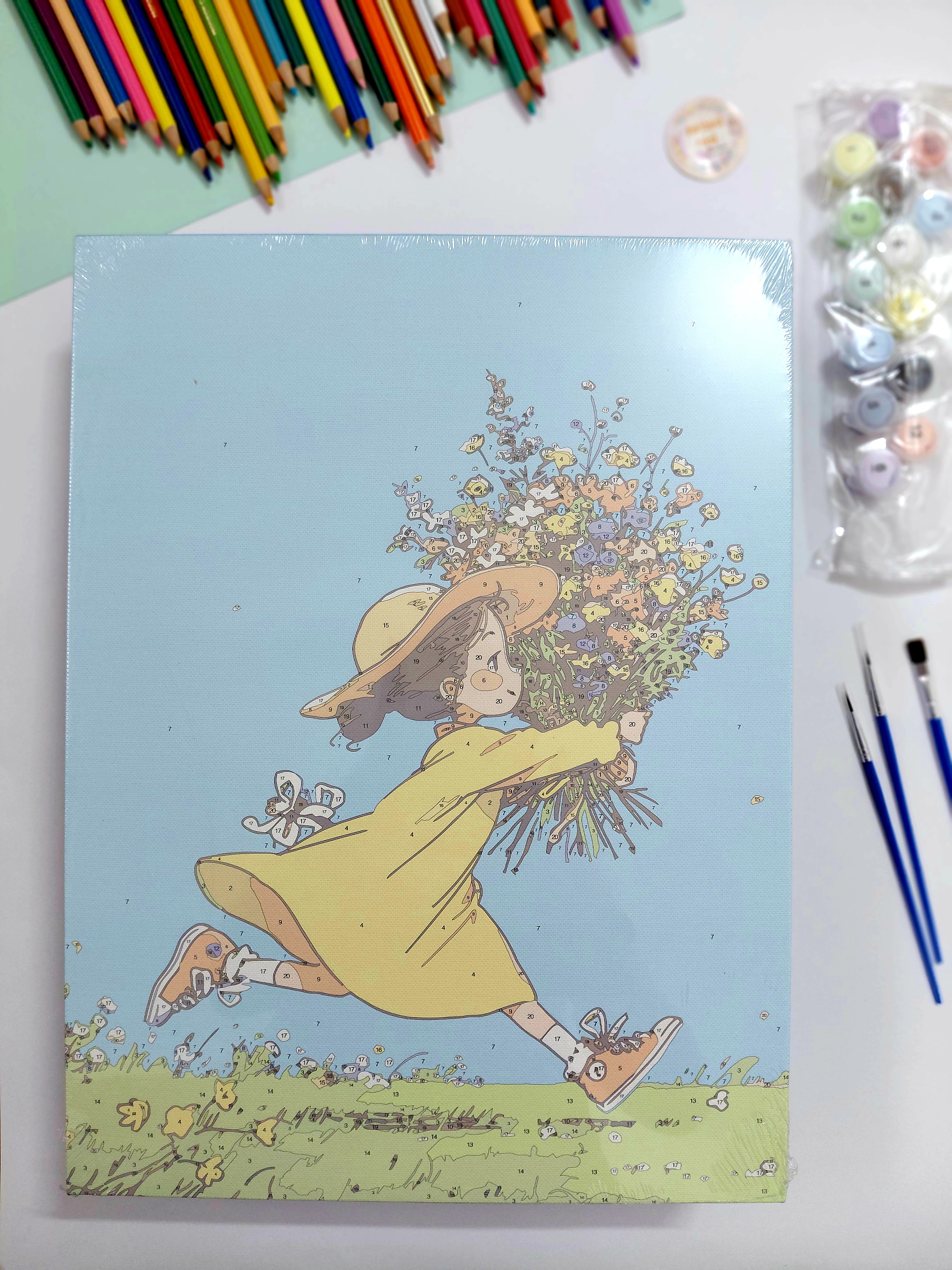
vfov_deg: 69.4
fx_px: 917
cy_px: 635
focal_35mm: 25
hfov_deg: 54.9
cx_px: 476
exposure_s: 1/60.2
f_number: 1.8
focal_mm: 4.69
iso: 125
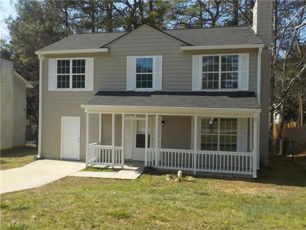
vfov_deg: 46.8
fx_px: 265
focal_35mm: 30
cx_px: 153
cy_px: 115
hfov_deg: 60.0
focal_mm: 4.1
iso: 125
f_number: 3.3
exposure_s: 1/1000
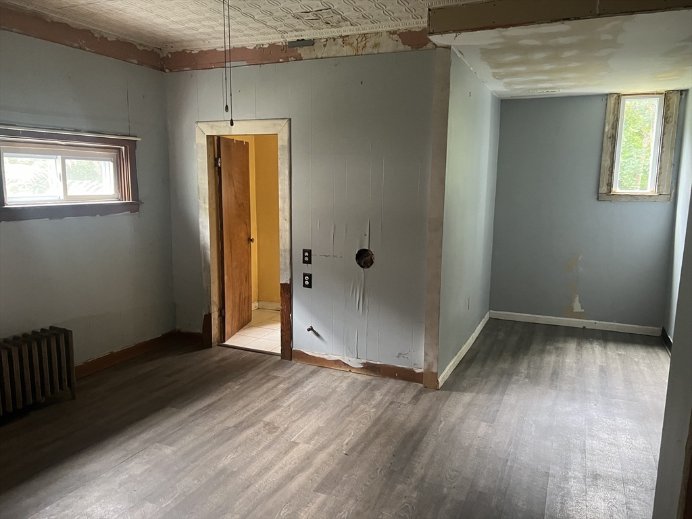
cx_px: 346
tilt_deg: -8.9
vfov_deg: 53.1
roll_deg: -0.2
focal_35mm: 26
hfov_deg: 67.3
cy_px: 260
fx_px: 520
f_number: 1.5
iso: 500
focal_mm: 5.7
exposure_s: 1/47
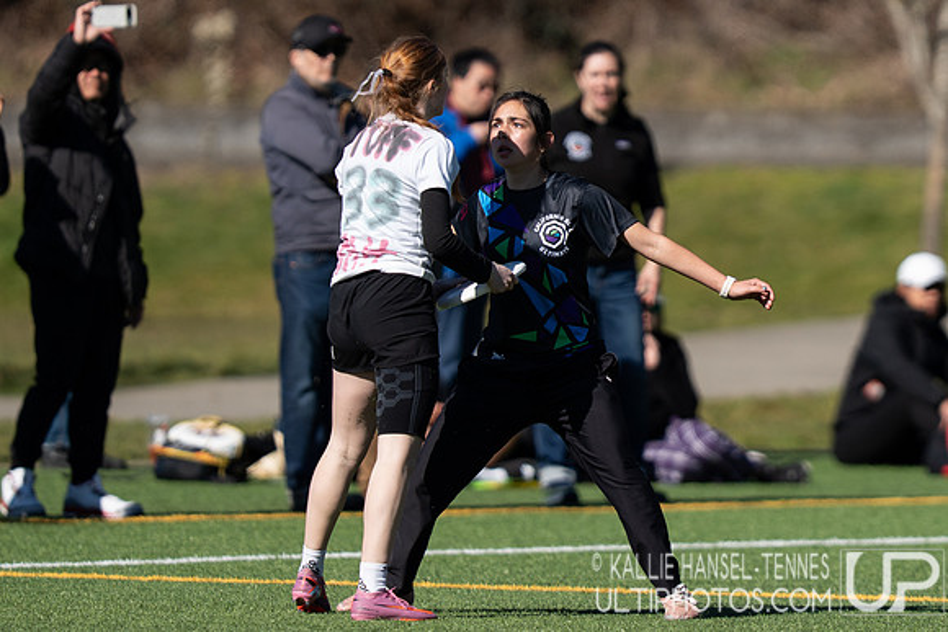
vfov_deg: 1.9
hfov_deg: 2.8
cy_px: 235
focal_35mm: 741
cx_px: 655
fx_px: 19515
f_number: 3.2
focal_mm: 400
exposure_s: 1/3200
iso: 200
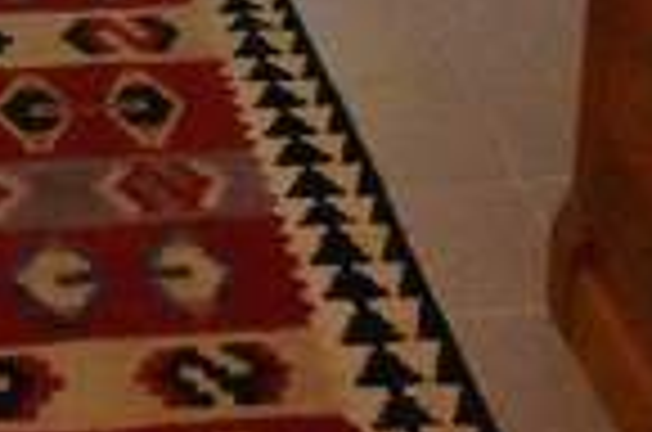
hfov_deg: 23.6
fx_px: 1500
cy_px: -713
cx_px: 18
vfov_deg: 11.9
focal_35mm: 83
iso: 10000
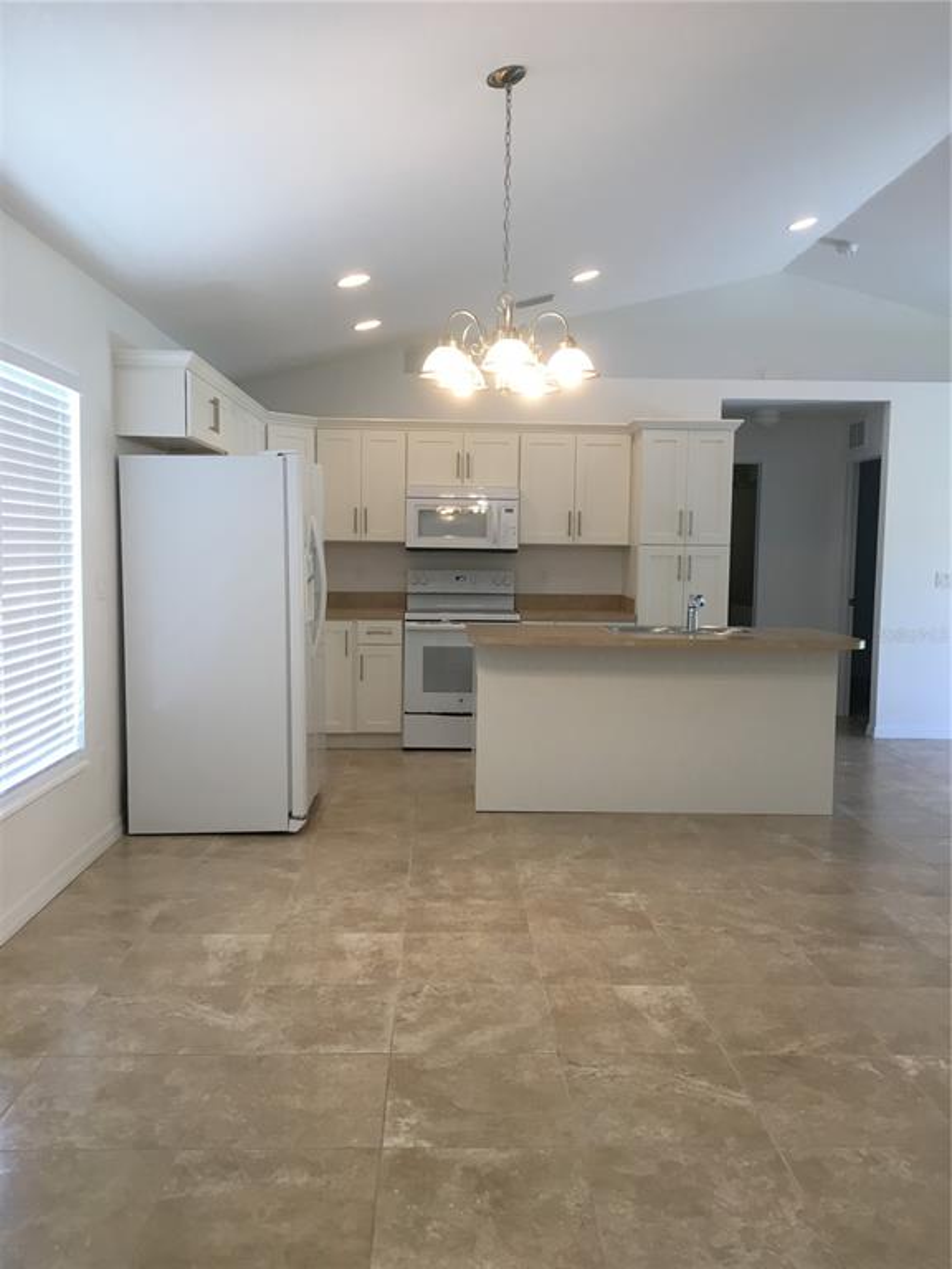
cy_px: 634
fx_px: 1063
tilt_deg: -5.6
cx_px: 476
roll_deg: -0.8
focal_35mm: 29
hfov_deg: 48.2
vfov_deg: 61.7
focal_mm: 4.15
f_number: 2.2
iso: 25
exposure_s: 1/30
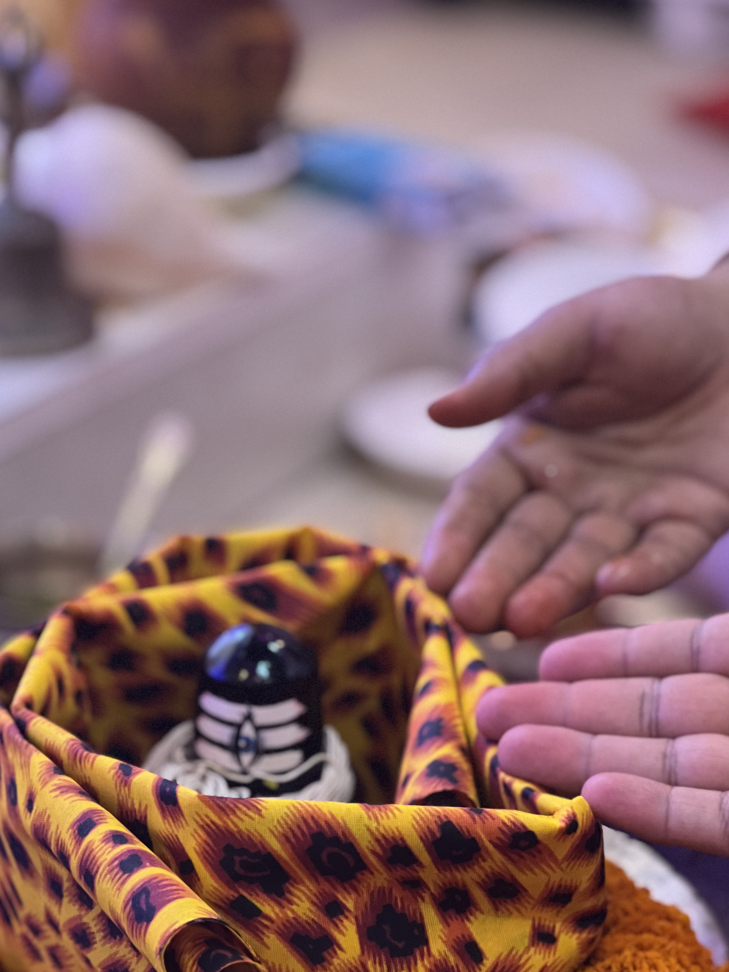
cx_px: 269
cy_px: 600
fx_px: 3033
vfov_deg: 18.2
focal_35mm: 108
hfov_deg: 13.7
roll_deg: -0.9
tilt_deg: -22.7
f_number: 2.8
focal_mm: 9
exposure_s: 1/20
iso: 400
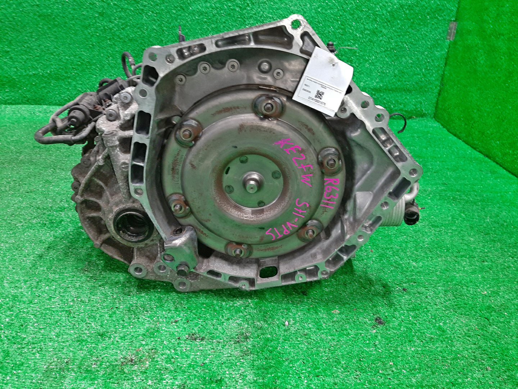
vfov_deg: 53.1
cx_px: 259
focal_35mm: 26
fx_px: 389
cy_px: 194
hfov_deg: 67.3
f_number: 1.7
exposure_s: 1/50
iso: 180
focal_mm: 3.93
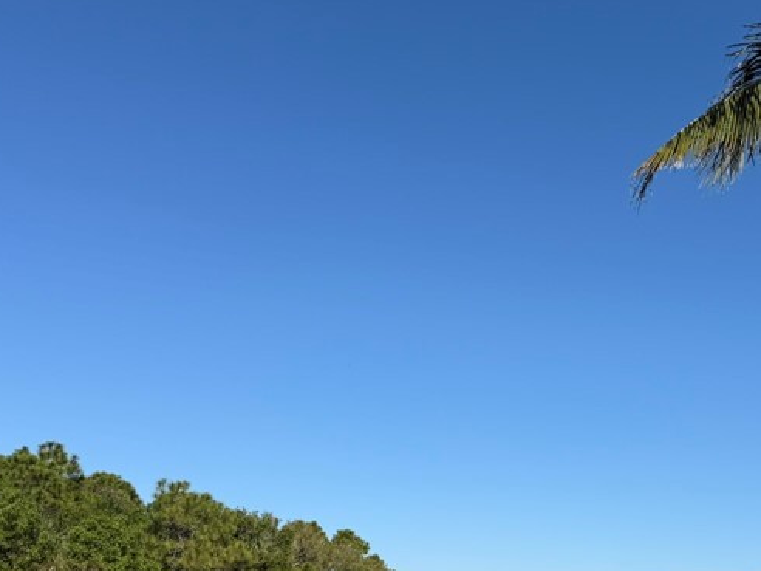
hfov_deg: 37.3
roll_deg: -2.2
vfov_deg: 28.6
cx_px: 571
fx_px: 1099
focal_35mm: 50
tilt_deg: +11.2
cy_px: 438
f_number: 1.78
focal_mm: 6.76
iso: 80
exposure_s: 1/5714
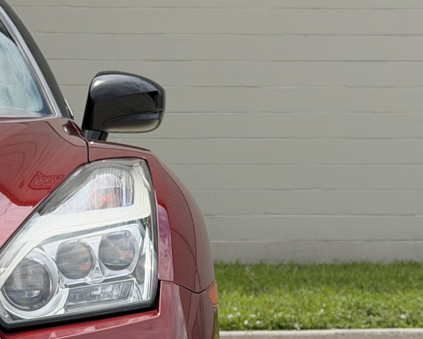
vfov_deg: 11.6
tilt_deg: -6.4
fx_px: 1628
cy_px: 398
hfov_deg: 14.7
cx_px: 76
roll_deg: -1.0
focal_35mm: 130
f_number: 1.78
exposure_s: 1/5587
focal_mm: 6.76
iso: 64
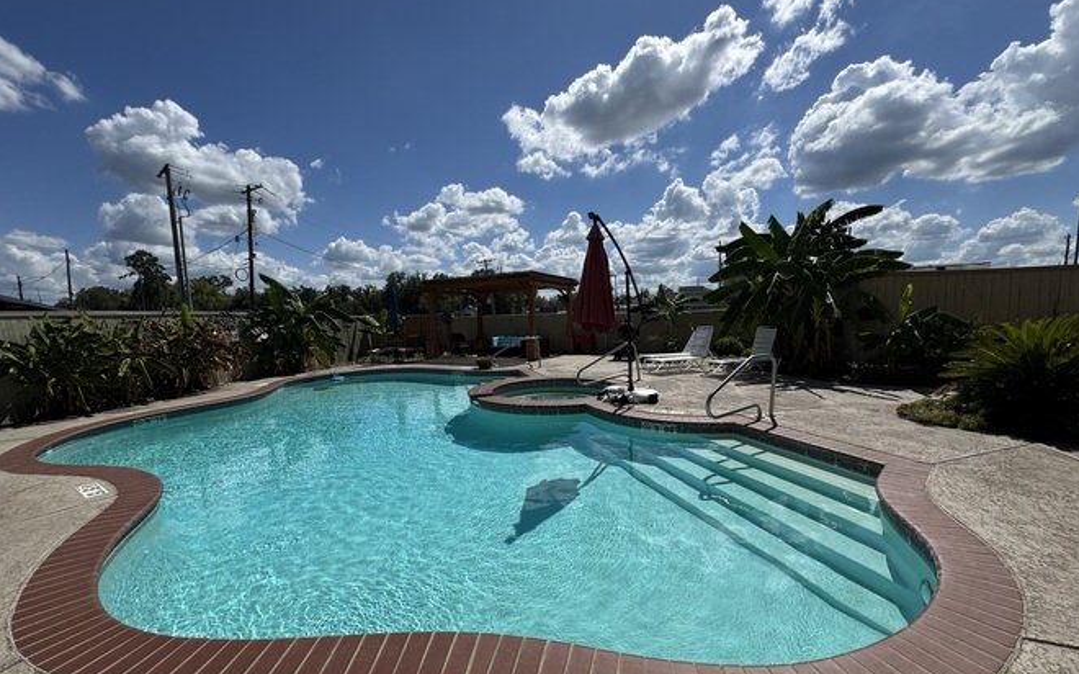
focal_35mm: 15
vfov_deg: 74.6
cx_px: 544
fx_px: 441
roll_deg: +1.3
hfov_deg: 101.5
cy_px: 365
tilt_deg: -6.9
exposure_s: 1/3906
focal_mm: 2.22
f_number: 2.2
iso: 40
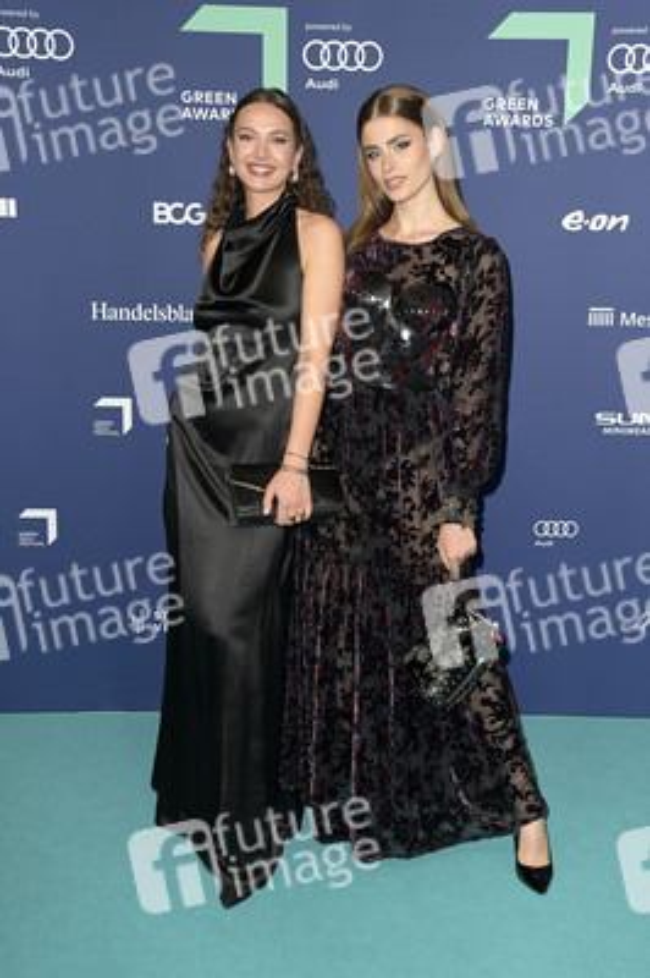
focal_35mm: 46
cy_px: 489
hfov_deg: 29.2
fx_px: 1248
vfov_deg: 42.8
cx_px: 325
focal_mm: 46
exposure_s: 1/250
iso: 800
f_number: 6.3
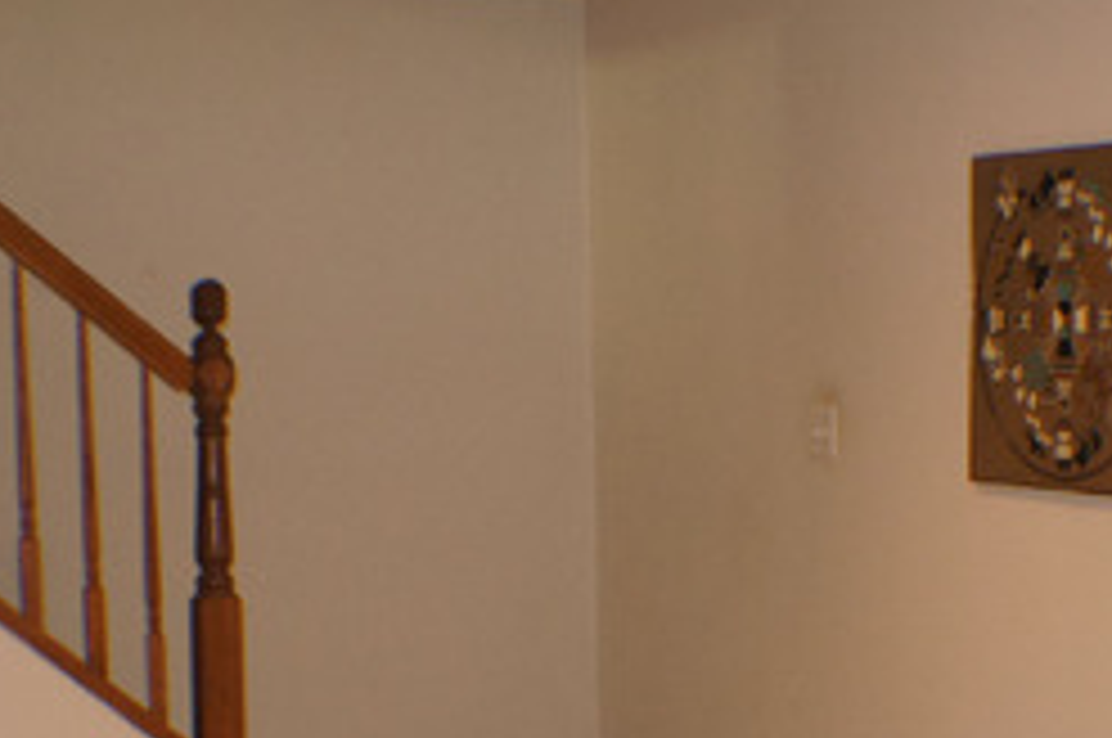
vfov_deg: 13.5
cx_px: 630
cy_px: 583
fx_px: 3116
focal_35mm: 101
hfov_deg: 20.2
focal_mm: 26
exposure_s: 1/60
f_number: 4
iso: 800
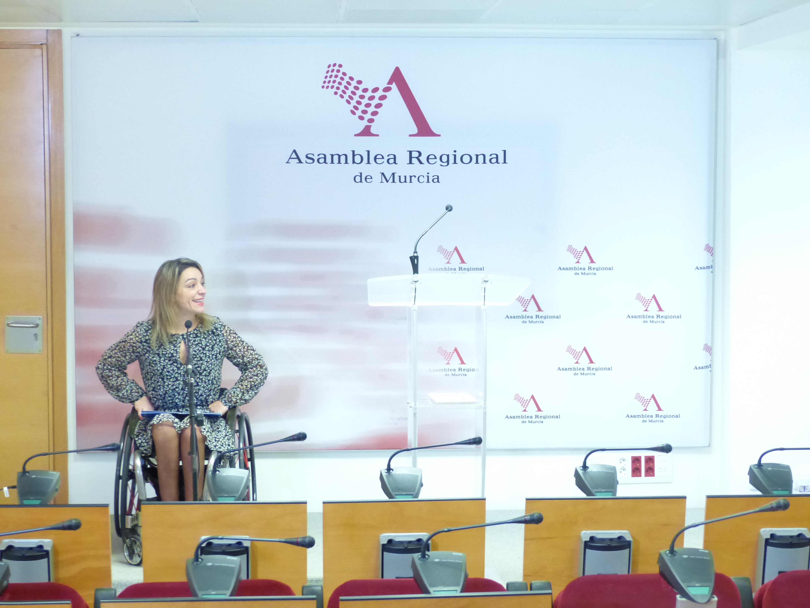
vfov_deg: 21.3
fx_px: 1615
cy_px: 304
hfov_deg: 28.2
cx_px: 405
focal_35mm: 69
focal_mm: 12.5
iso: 800
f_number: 2.8
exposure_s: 1/80
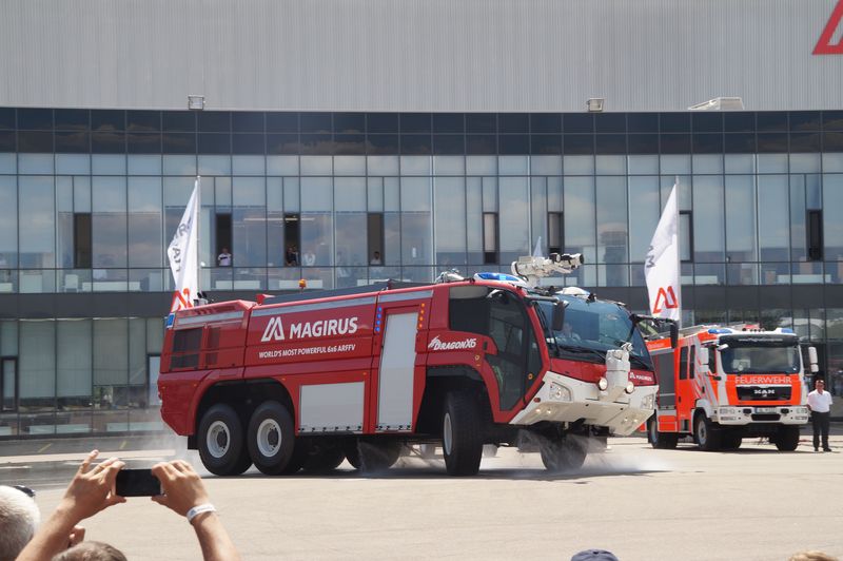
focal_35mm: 75
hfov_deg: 27.0
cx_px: 422
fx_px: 1755
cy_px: 280
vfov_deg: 18.2
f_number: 11
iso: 200
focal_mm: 50
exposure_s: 1/160
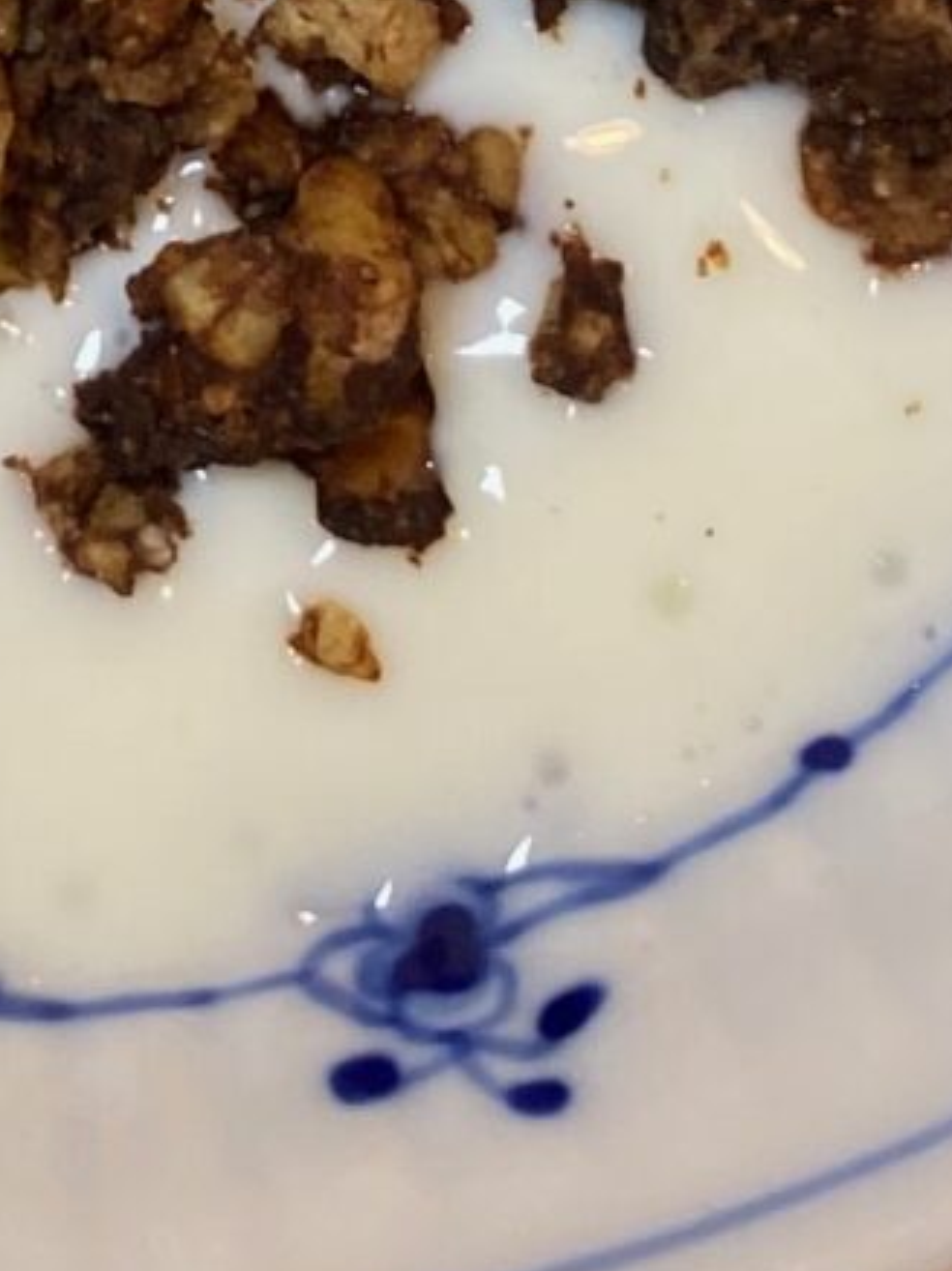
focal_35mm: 152
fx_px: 5579
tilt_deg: -78.8
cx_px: -328
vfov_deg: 11.7
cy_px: -1248
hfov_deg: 9.6
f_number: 1.8
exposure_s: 1/100
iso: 100
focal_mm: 4.25
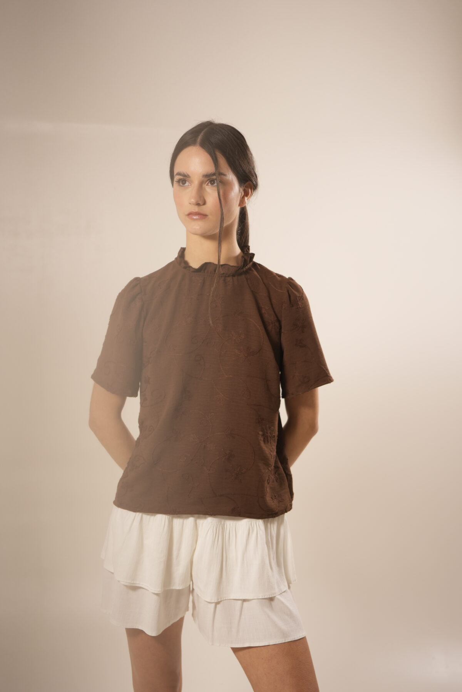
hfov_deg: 27.0
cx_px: 231
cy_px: 346
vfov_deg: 39.6
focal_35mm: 50
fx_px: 962
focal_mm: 50
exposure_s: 1/100
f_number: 2.8
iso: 500
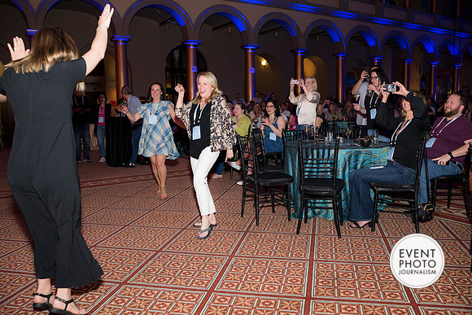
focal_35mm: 29
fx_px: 380
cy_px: 158
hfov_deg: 63.7
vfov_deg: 45.0
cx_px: 236
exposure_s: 1/100
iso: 800
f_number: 4
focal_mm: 28
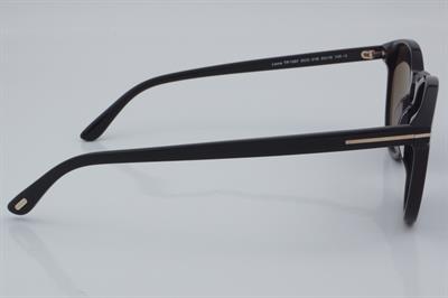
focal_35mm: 75
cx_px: 224
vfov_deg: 18.2
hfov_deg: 27.0
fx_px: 933
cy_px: 149
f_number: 32
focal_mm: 50
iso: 100
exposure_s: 1/4
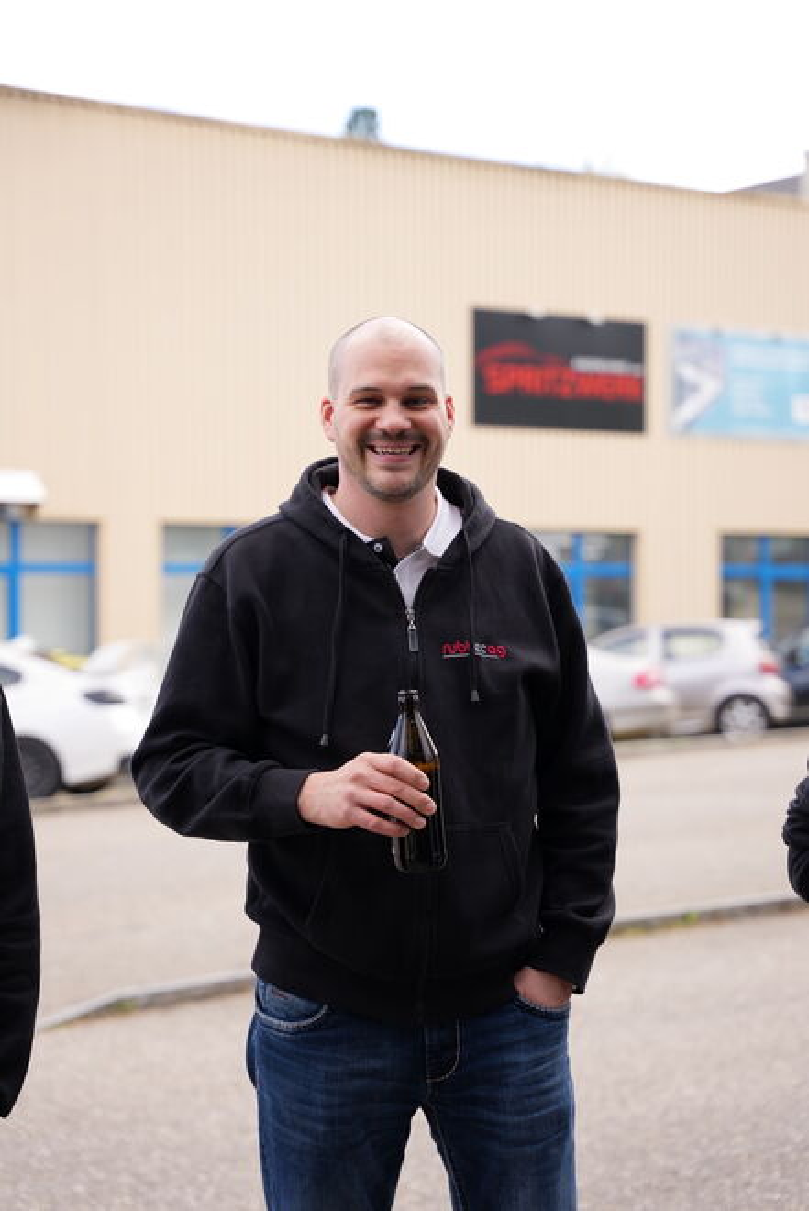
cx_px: 404
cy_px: 606
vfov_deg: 28.8
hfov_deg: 19.5
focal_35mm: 70
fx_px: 2356
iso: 160
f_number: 2.8
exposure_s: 1/500
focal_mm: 70
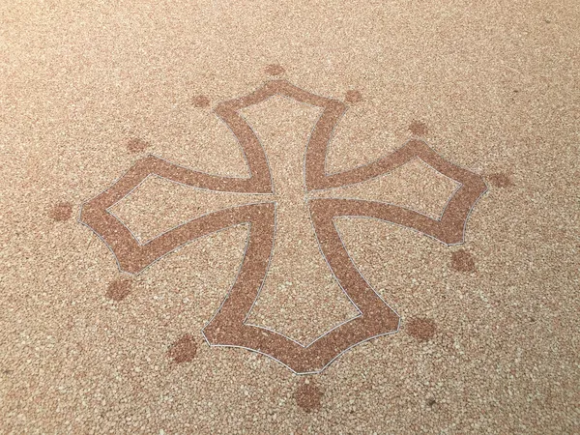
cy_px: 218
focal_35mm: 29
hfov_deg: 61.7
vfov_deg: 48.2
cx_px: 290
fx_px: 486
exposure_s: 1/1012
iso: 25
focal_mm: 4.15
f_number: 2.2
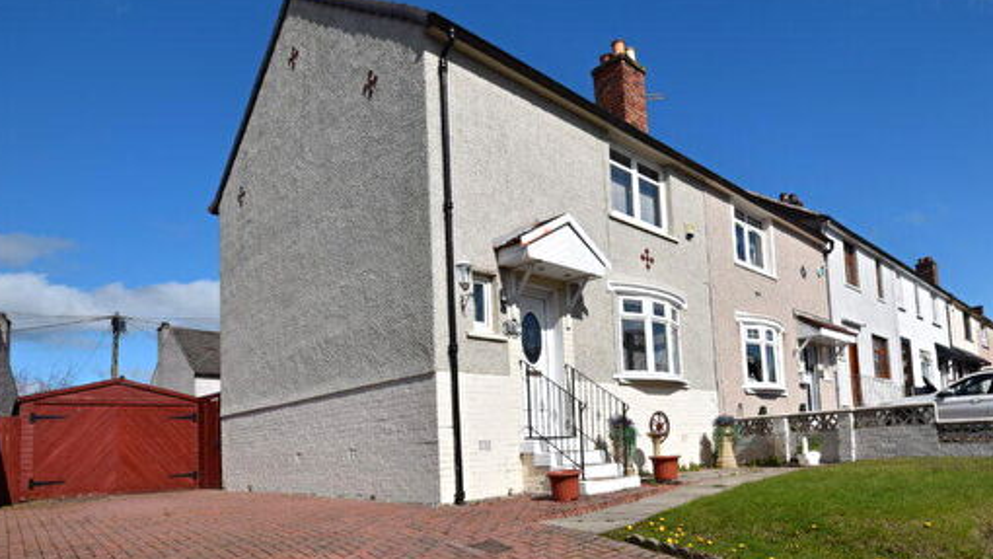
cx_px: 559
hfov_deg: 76.6
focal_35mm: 24
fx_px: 625
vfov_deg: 47.0
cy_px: 396
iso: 200
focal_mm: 11
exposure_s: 1/500
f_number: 11
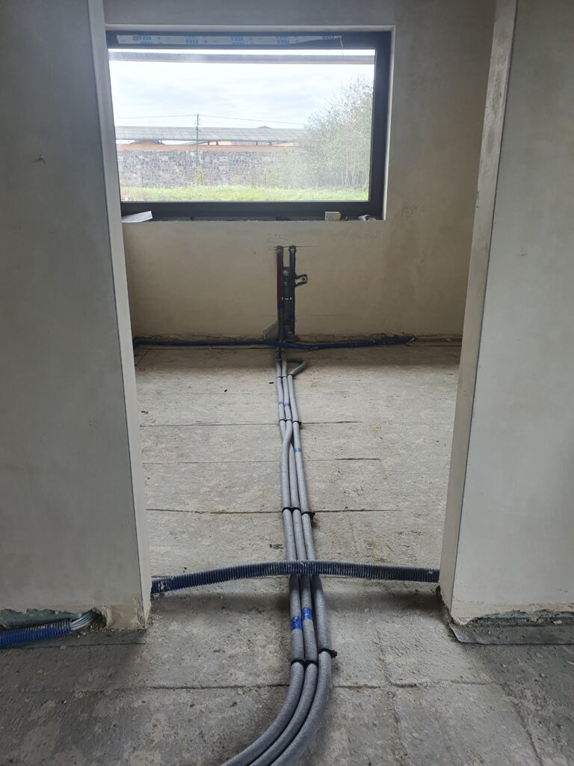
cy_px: 383
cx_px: 287
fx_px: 575
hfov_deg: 53.1
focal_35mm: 26
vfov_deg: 67.3
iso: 50
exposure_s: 1/105
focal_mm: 4.32
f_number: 2.4
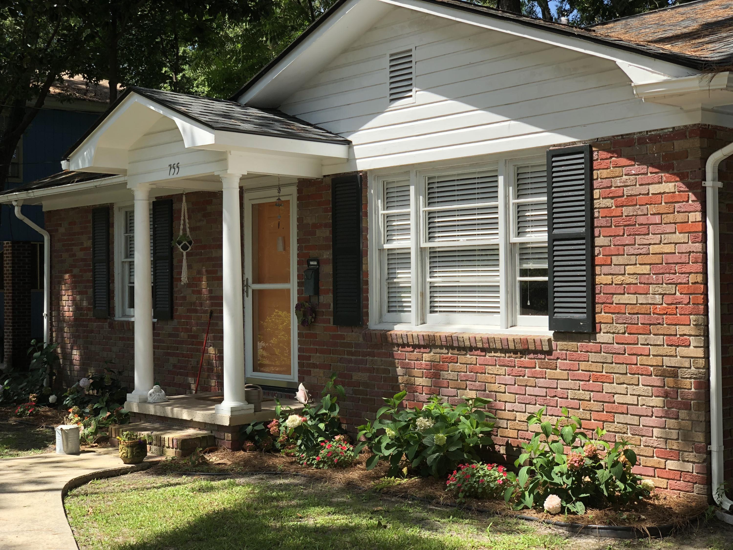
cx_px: 366
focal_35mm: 52
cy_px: 275
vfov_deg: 28.0
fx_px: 1101
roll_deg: +2.2
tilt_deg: +1.1
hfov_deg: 36.8
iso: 16
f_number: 2.4
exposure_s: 1/539
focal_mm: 6
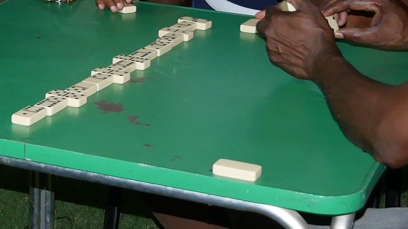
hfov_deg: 16.7
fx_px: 1374
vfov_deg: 9.4
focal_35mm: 127
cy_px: -35
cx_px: 55
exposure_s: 1/60
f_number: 3.7
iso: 800
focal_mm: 15
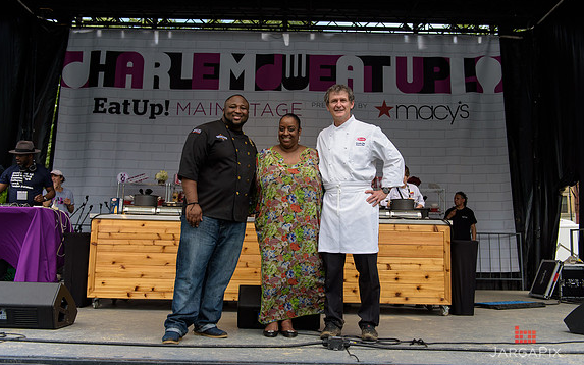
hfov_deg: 58.1
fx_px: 525
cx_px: 291
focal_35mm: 33
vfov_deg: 38.3
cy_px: 182
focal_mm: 32
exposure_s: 1/1600
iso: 200
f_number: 3.2
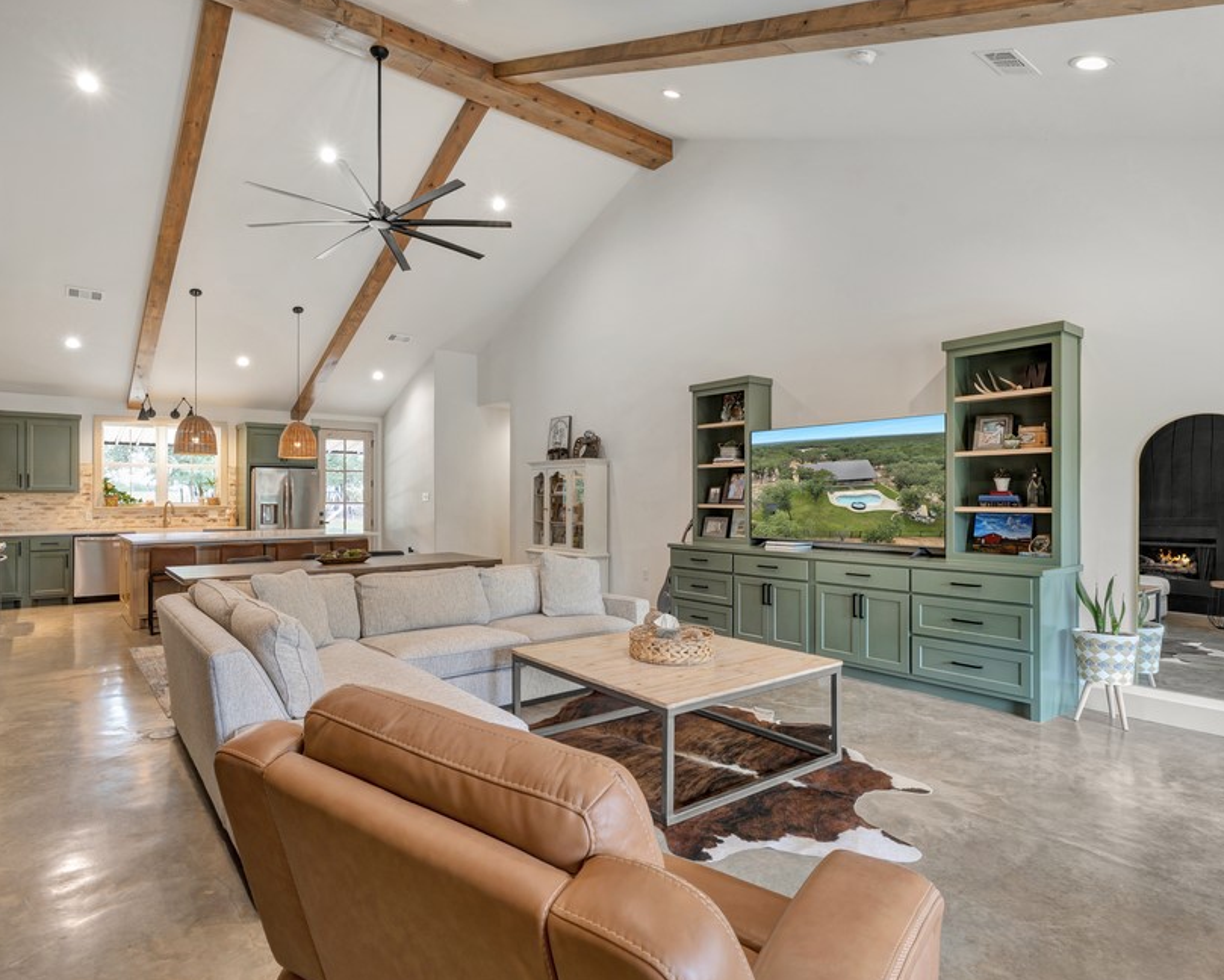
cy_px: 512
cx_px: 554
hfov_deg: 83.0
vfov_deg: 70.9
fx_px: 689
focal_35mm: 19
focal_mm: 16
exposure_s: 1/3
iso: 160
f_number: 9
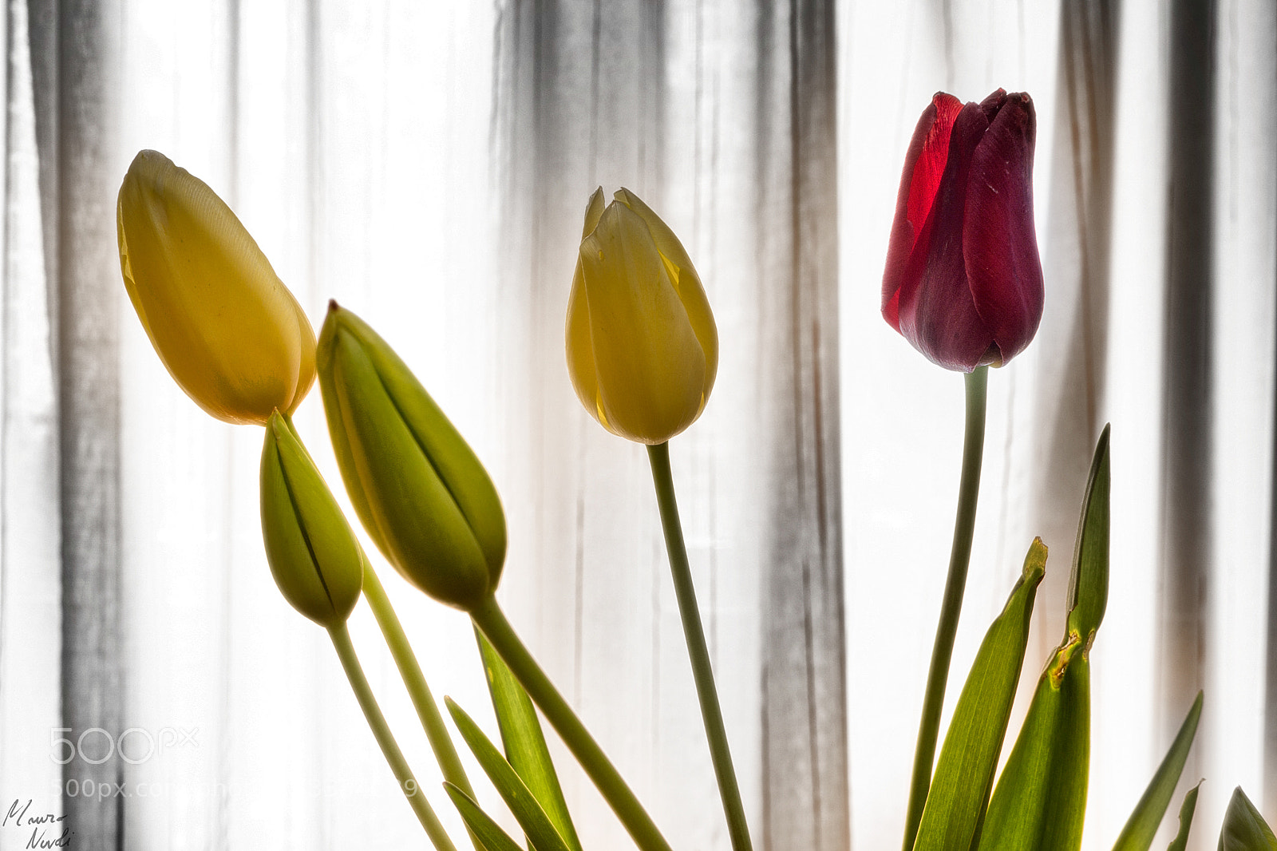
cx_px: 638
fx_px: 1862
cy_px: 426
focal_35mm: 52
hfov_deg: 37.9
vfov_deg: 25.7
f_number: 11
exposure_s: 1/1.25
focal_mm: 35
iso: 100
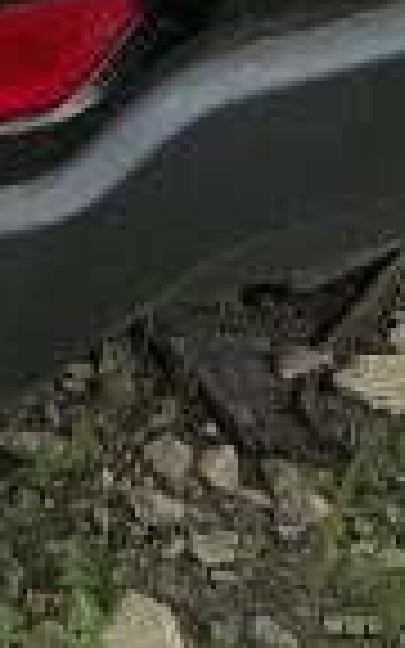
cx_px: -1098
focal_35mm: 274
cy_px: -778
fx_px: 4839
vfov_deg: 7.3
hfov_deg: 4.5
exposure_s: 1/842
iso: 16
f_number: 1.8
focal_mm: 3
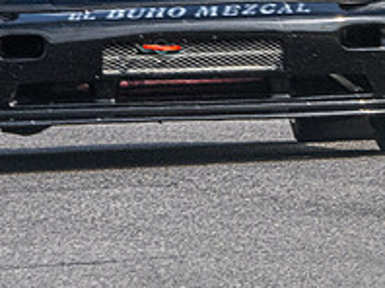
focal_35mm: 2953
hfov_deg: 0.7
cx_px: 179
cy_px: 36
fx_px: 32804
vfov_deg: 0.5
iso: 400
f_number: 16
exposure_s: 1/250
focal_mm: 420
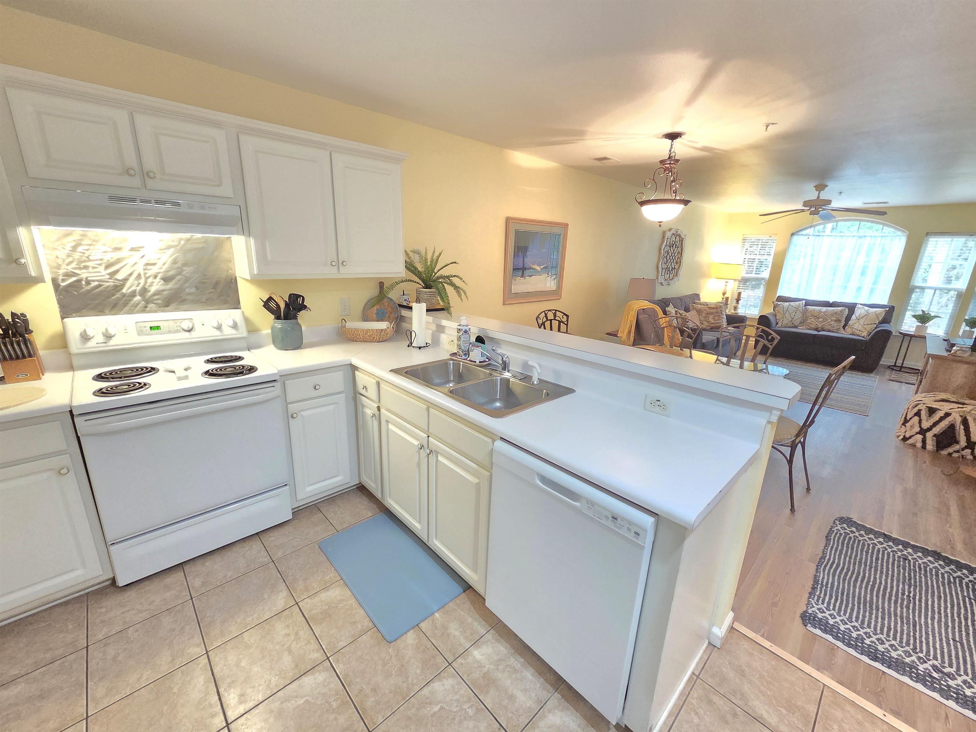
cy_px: 366
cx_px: 488
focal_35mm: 13
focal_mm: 2.2
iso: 1600
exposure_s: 1/60.2
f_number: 2.2
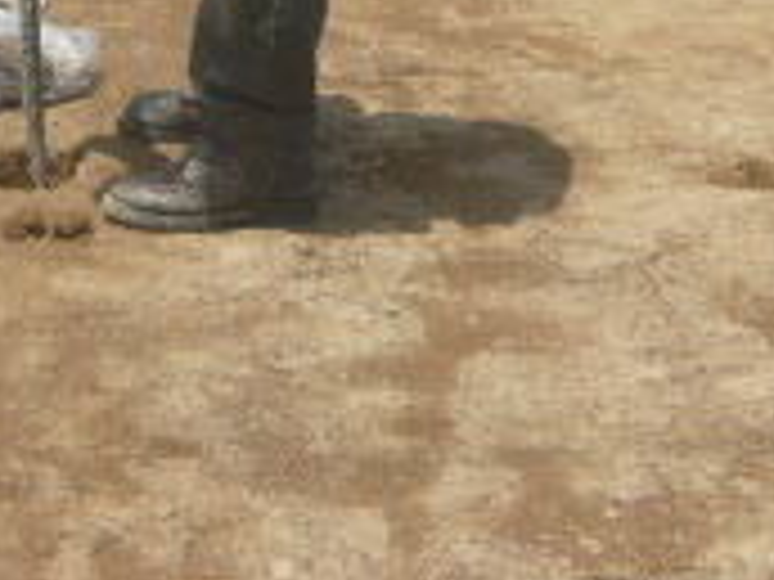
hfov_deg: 15.8
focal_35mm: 123
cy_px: -166
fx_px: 2750
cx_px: 22
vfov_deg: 11.7
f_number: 8
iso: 100
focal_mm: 5.5
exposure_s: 1/200
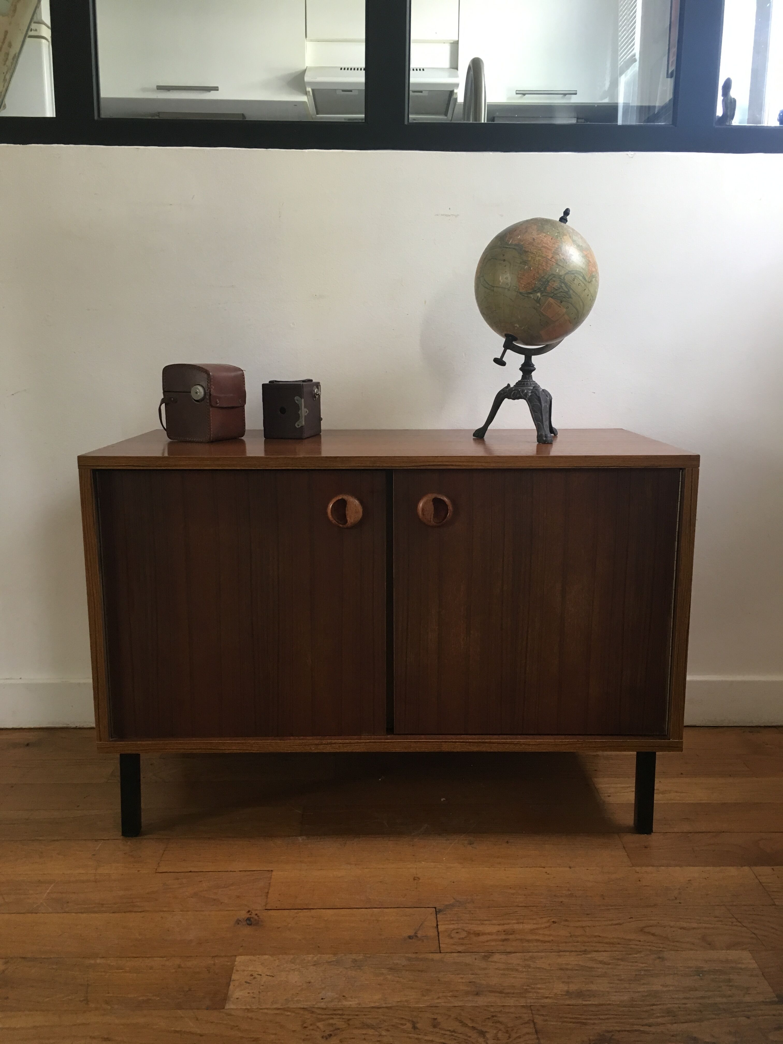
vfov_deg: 61.7
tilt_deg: -11.1
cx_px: 392
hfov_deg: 48.2
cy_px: 522
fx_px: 875
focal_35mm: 29
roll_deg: +0.0
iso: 125
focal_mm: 4.15
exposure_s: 1/33
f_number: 2.2
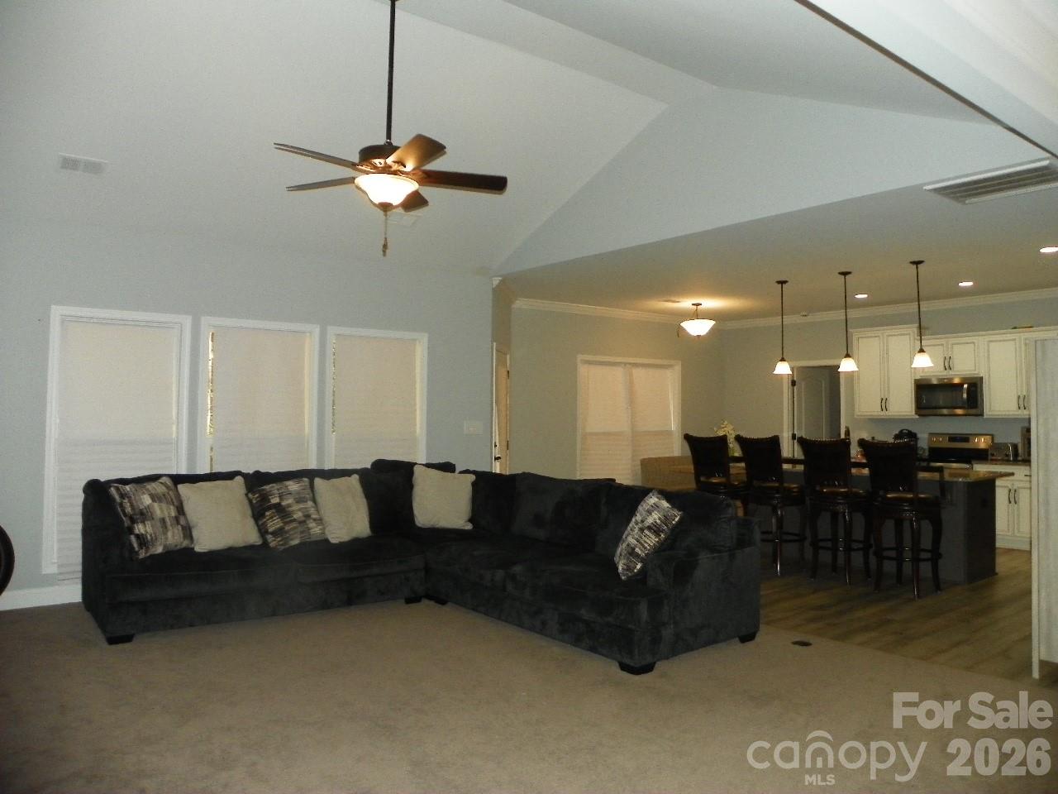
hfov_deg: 67.3
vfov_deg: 53.1
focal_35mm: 26
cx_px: 529
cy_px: 397
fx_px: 795
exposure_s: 1/125
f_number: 2.8
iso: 200
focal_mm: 4.6
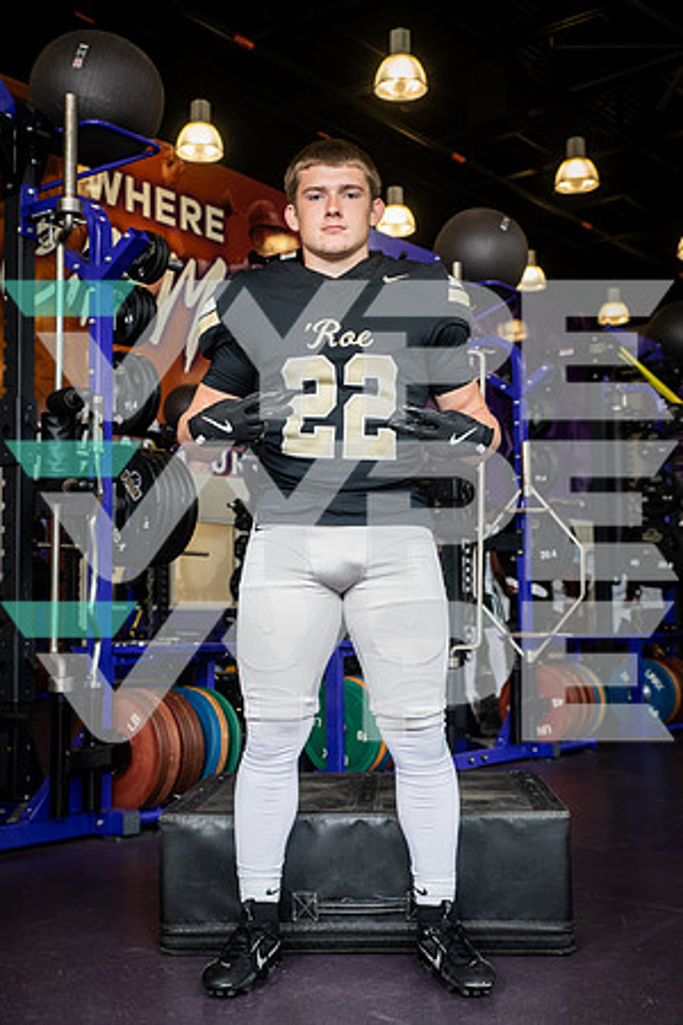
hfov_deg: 29.2
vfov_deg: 42.7
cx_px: 342
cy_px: 512
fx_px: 1309
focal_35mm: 46
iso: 500
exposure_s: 1/250
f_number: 5.6
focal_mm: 46
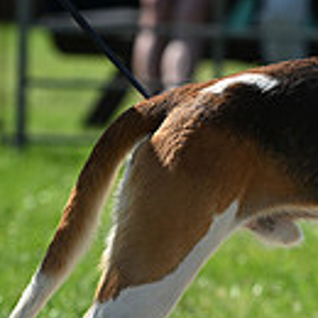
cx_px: 585
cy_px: 190
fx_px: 5540
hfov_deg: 3.3
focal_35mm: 533
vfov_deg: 3.3
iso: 180
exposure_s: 1/1250
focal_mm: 140
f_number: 4.5
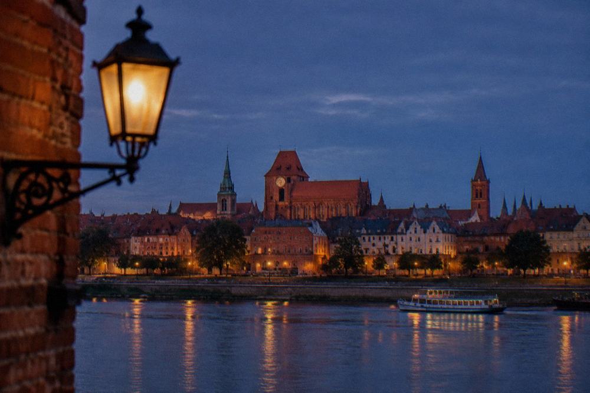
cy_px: 196
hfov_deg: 54.5
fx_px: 573
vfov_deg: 37.8
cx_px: 295
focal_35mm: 35
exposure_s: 1/25
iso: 4000
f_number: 8
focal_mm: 35
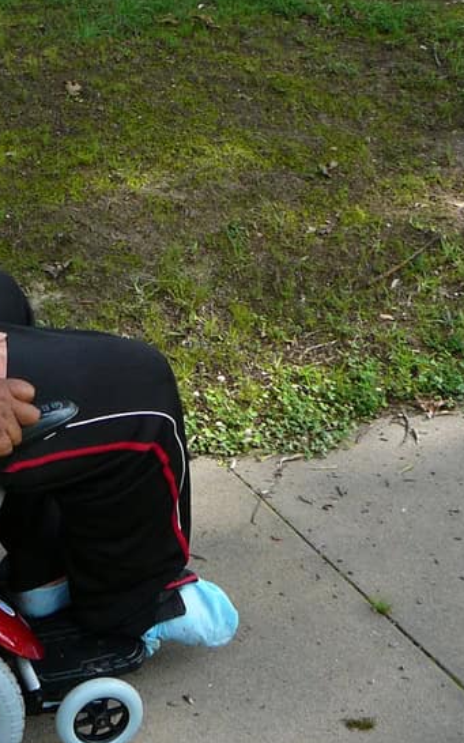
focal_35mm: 68
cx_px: -38
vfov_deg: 30.2
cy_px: 329
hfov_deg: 18.5
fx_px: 1377
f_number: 2.8
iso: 80
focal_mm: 5.2
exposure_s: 1/250
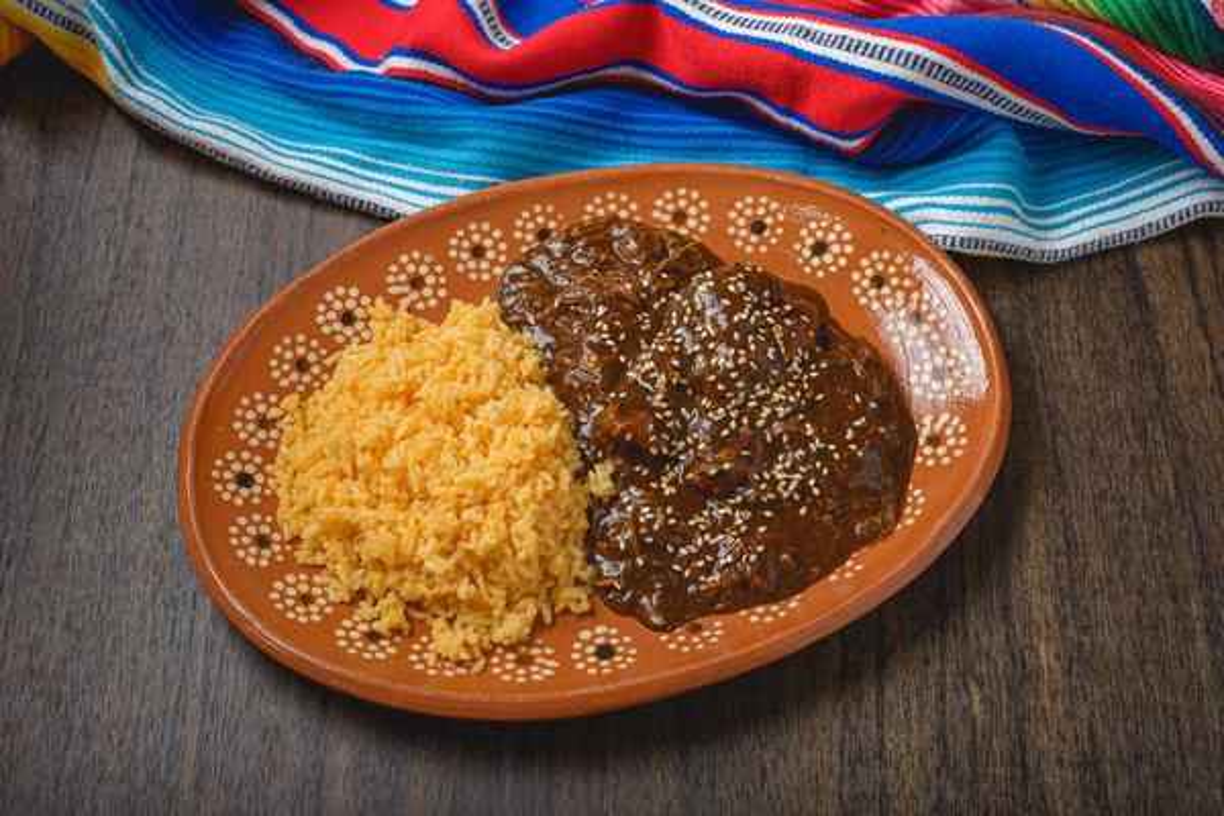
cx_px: 612
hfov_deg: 39.6
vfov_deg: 27.0
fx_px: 1700
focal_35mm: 50
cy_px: 408
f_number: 6.3
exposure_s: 1/200
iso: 125
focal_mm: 50
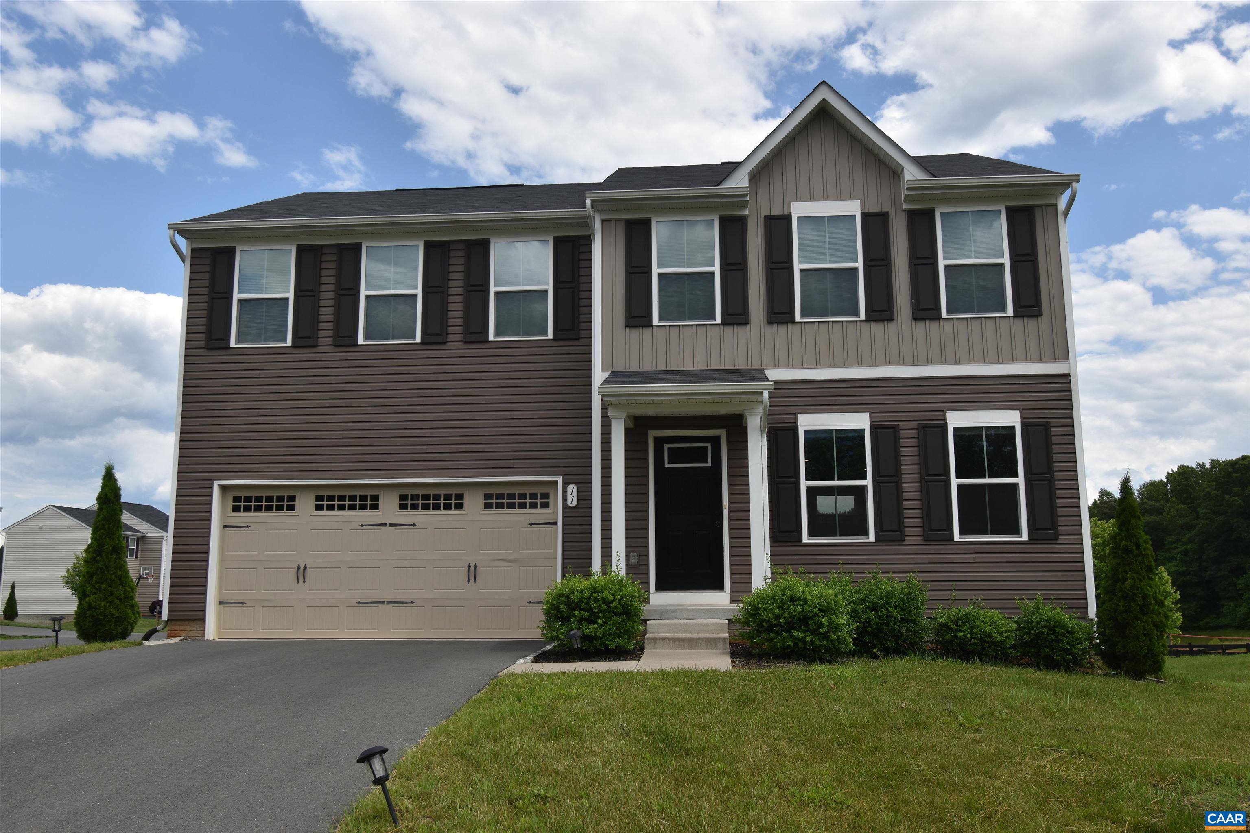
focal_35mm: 30
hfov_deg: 61.9
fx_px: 1042
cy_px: 416
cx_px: 625
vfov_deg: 43.6
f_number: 8
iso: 100
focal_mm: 20
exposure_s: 1/250
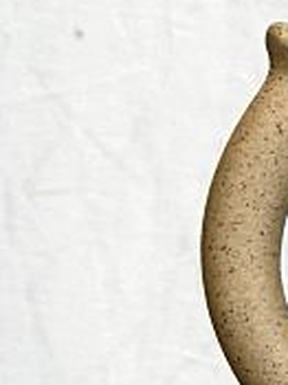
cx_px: 796
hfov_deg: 4.9
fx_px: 3254
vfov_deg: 6.8
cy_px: 234
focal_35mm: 293
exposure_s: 1/50
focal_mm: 6.6
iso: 64
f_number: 2.8
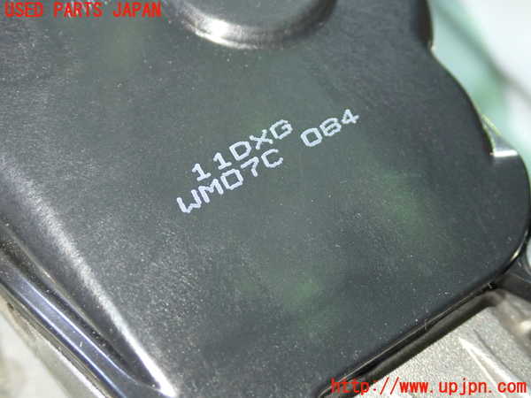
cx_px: 266
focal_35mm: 50
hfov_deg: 38.2
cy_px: 199
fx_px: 767
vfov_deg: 29.1
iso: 800
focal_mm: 9.01
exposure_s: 1/30
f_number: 3.2
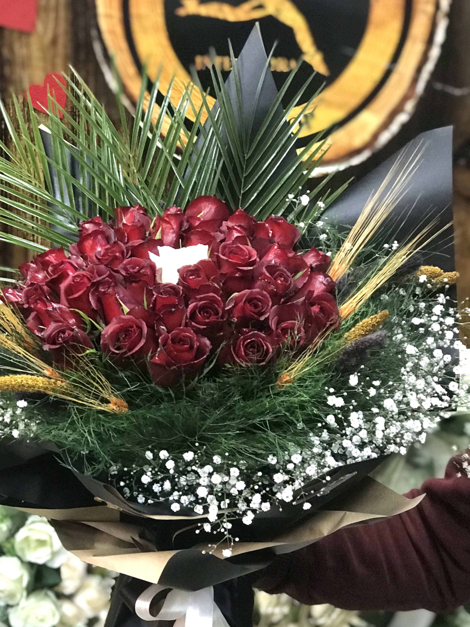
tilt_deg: -17.3
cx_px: 166
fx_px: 1340
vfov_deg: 26.2
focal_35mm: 74
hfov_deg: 19.8
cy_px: 401
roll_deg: -0.5
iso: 640
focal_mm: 6.6
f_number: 2.8
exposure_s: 1/50
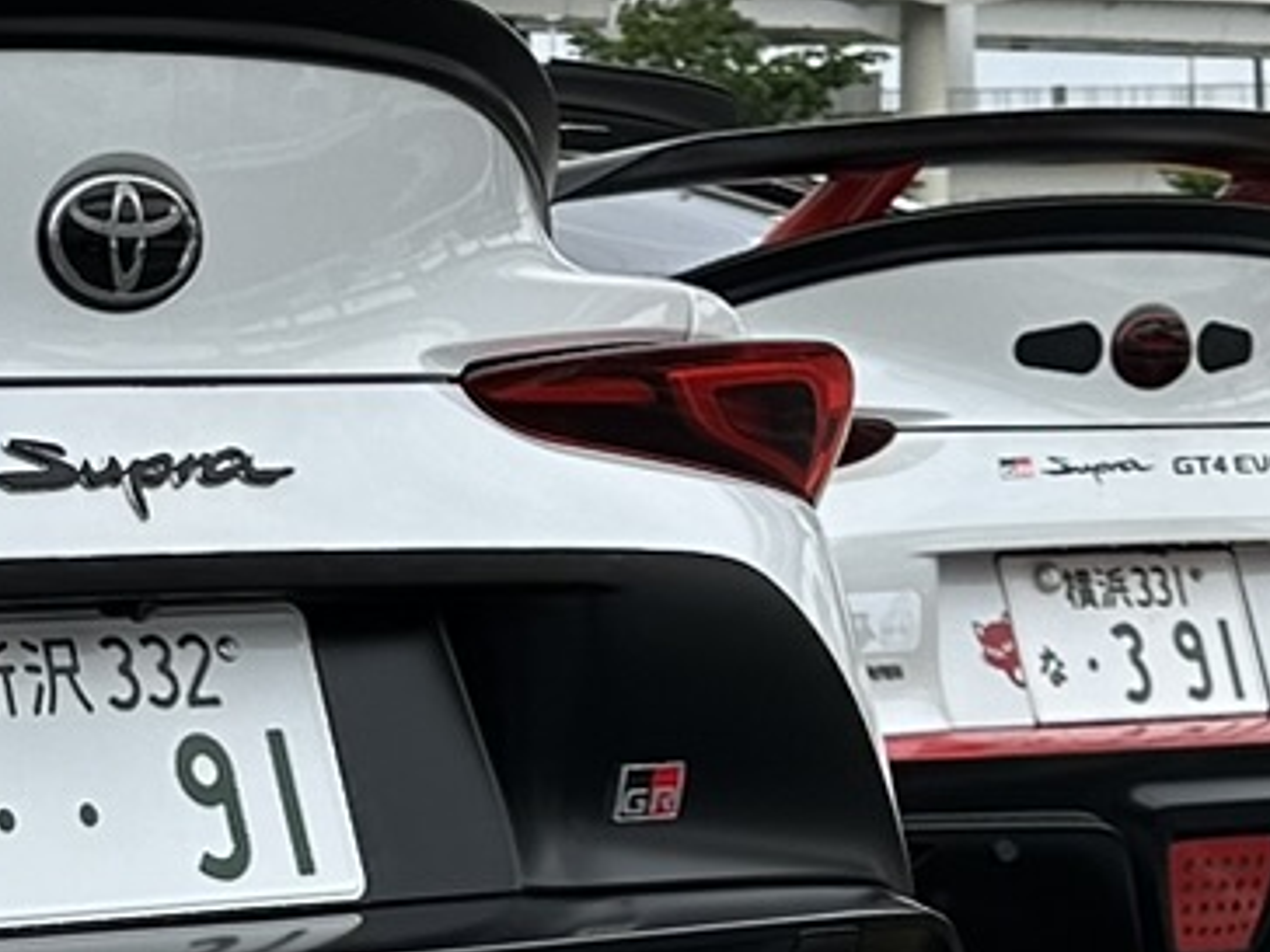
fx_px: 4953
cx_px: -886
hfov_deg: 13.4
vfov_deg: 11.0
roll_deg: +1.0
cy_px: 481
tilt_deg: -0.5
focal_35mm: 135
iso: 80
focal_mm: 6.86
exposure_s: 1/1639
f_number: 1.78
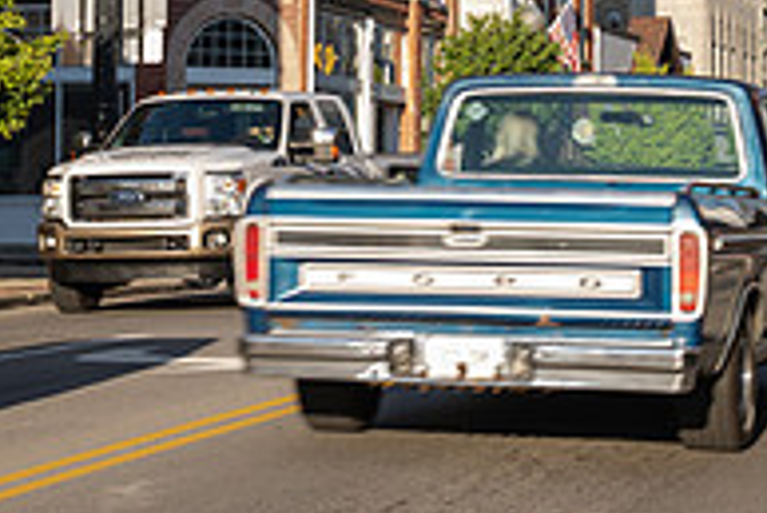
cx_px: 290
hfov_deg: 14.2
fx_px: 3070
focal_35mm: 144
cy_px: -101
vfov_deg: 9.4
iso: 31
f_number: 6.3
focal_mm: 48
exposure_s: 1/60
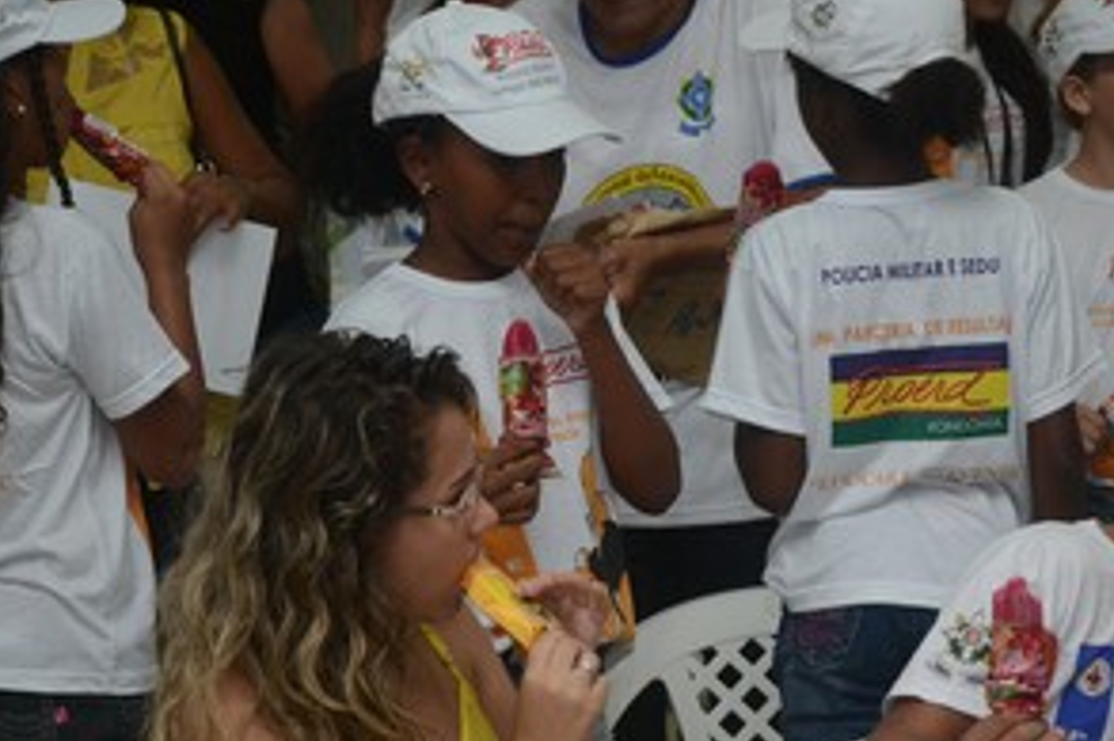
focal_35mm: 152
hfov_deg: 13.5
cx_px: 791
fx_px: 4701
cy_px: 540
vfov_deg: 9.0
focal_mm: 66
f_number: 5.3
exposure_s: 1/125
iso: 1600
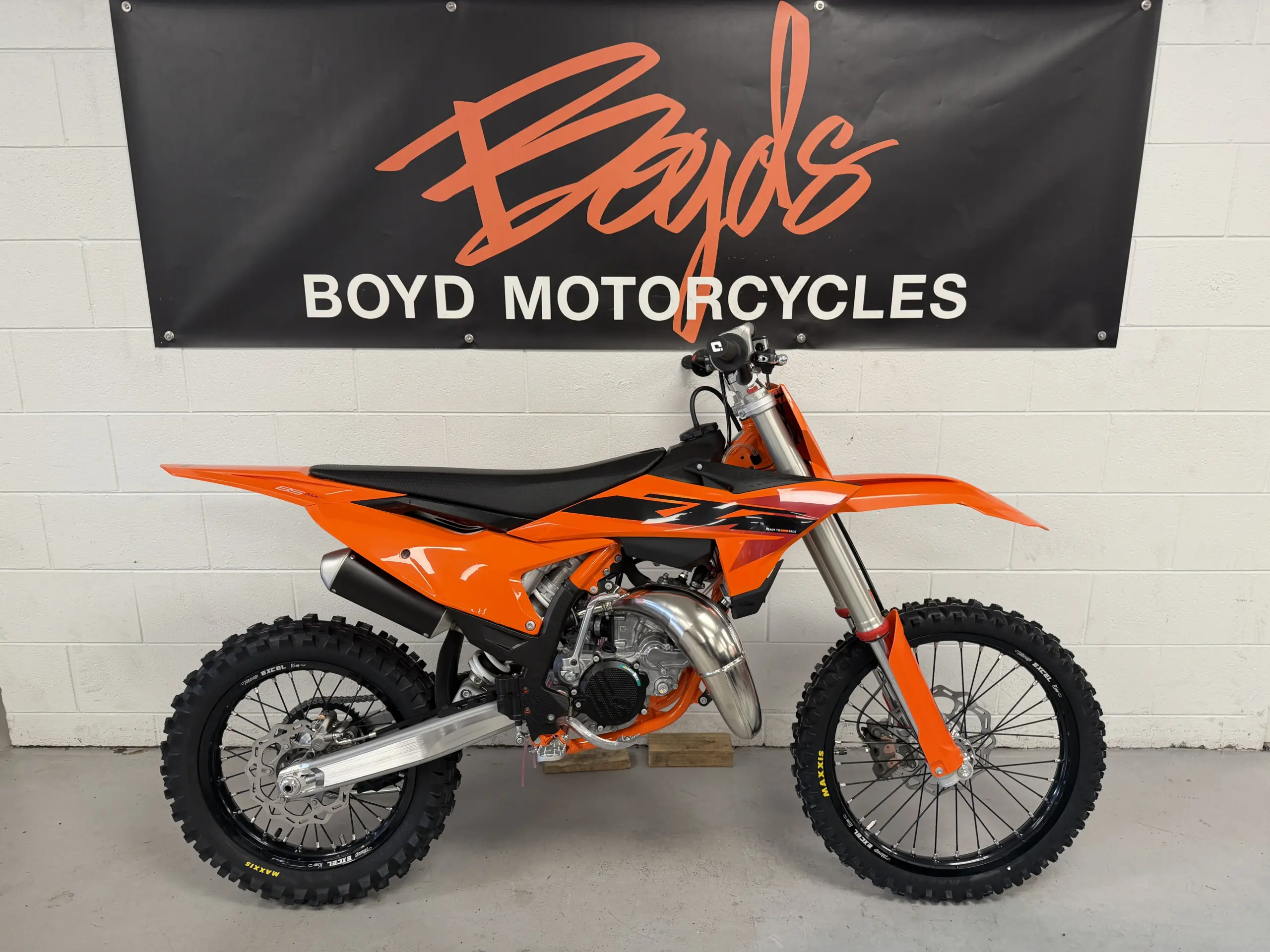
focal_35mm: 24
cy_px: 476
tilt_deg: -14.6
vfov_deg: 56.8
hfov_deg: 71.6
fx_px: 881
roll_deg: +0.1
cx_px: 635
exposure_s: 1/100
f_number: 1.78
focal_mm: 6.76
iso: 160
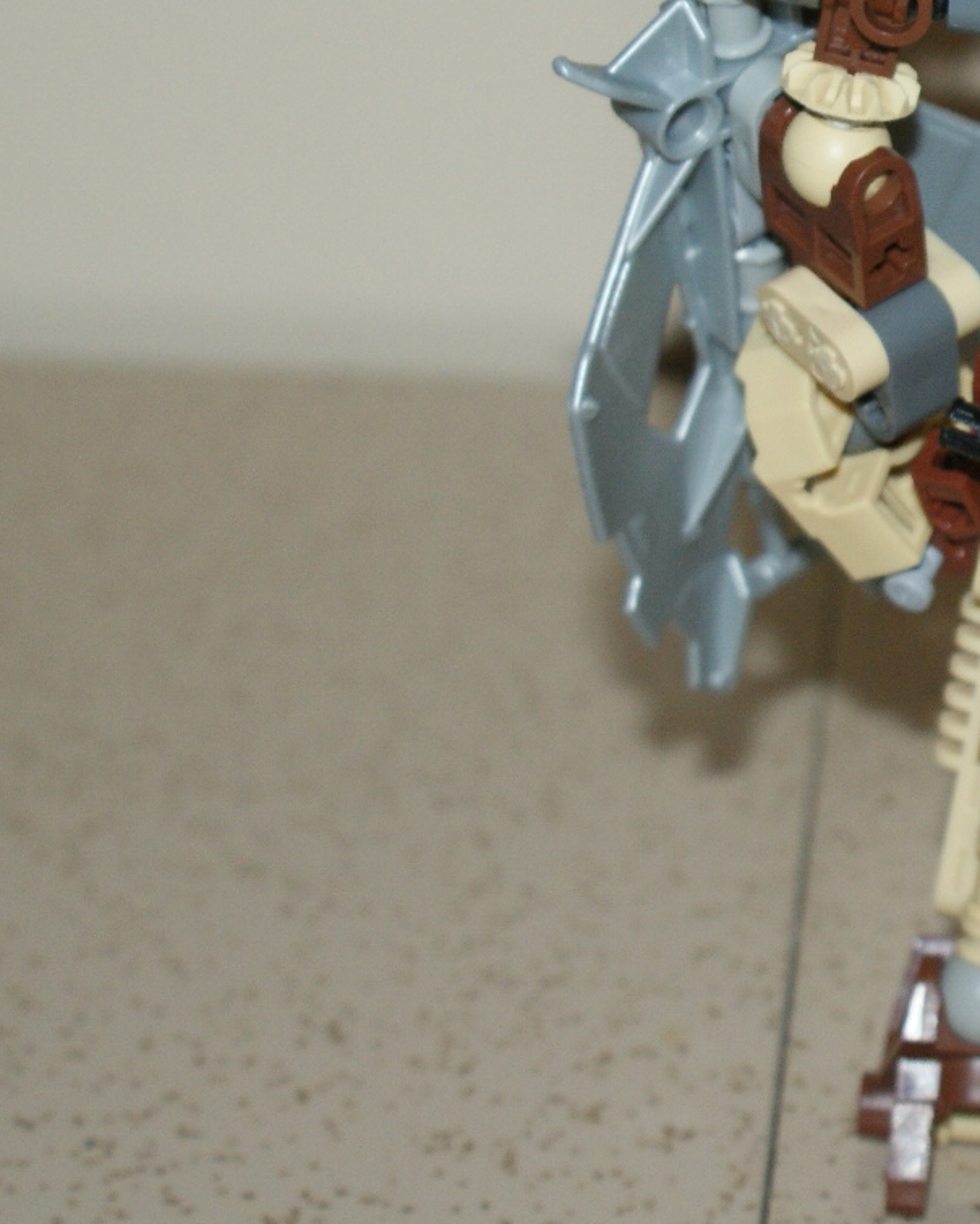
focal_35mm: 143
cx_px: 1430
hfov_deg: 10.5
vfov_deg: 13.4
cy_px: 369
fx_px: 5183
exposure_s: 1/60
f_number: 5.6
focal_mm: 40
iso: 400
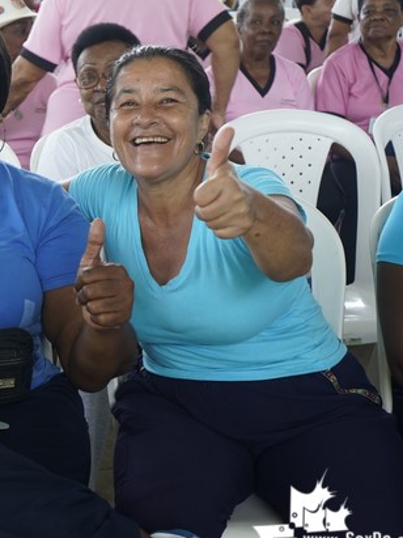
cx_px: -75
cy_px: 261
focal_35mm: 58
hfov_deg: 23.2
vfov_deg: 33.2
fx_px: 901
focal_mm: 31
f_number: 4
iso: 800
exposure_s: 1/100
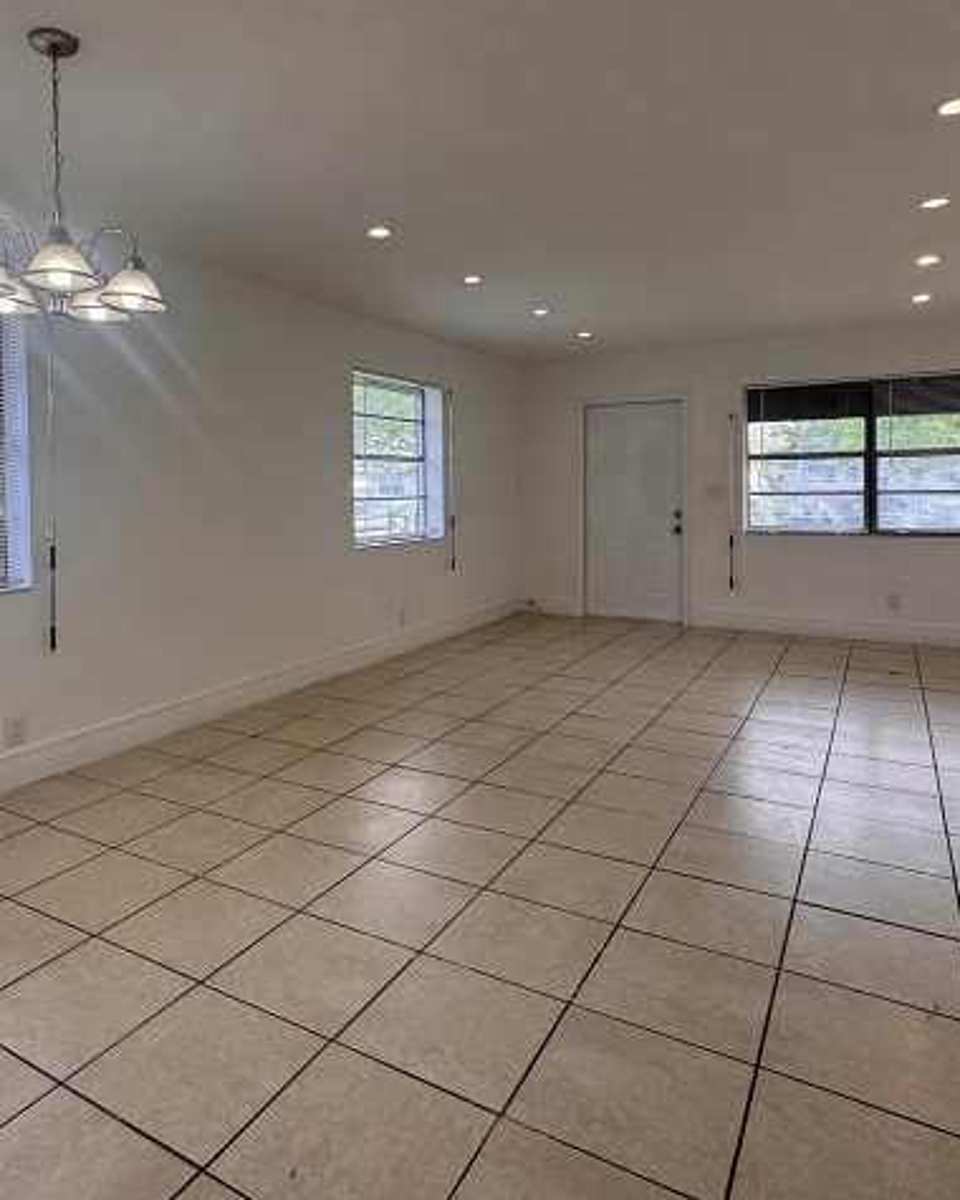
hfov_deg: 60.1
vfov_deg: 72.1
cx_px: 364
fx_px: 817
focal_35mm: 23
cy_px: 505
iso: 50
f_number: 2.2
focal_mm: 2.22
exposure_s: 1/120
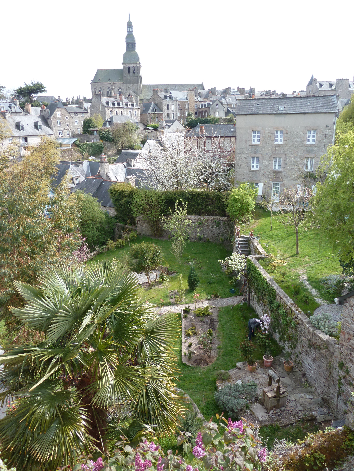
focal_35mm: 25
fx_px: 341
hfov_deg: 54.9
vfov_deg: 69.4
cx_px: 177
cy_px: 236
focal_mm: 4.1
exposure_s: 1/160
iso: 80
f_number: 4
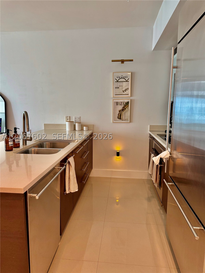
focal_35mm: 24
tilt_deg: -8.2
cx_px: 102
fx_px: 190
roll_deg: -0.6
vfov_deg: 71.6
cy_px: 136
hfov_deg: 56.8
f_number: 1.78
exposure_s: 1/100
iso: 200
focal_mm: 6.76
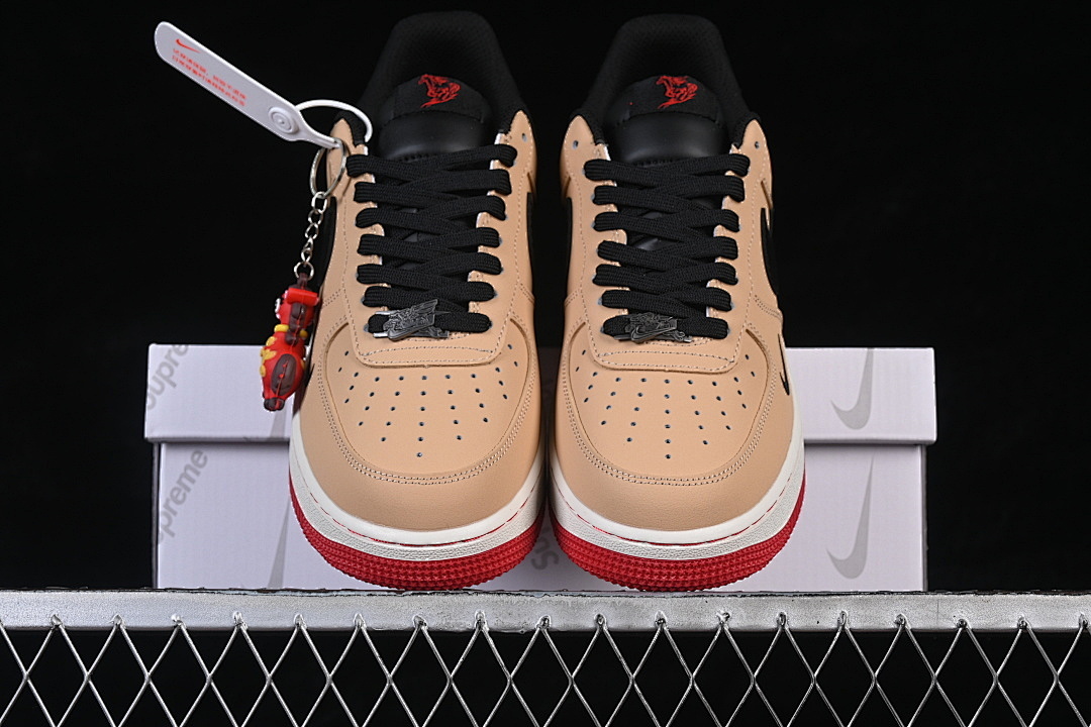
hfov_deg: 27.0
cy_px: 364
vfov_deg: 18.2
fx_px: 2273
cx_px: 546
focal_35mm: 75
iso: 160
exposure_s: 1/80
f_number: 8
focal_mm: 50
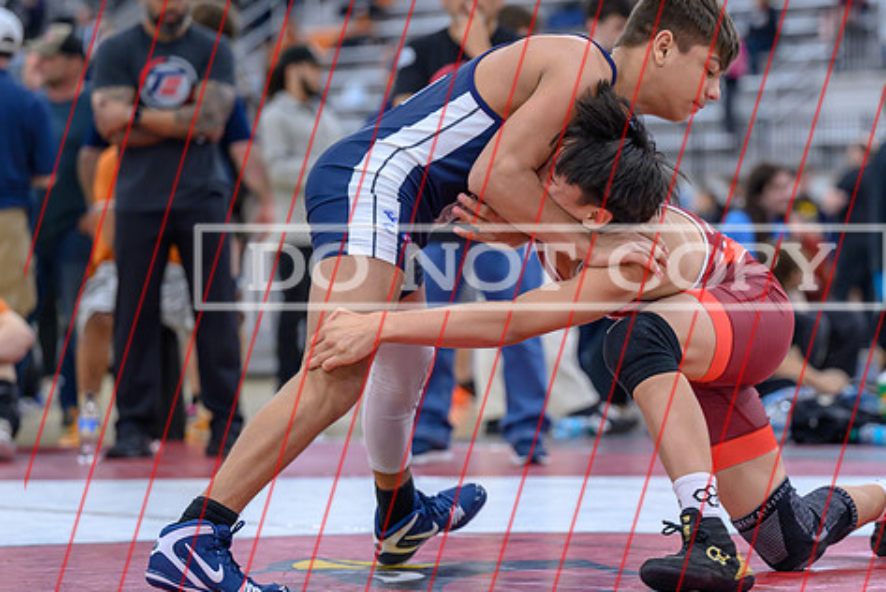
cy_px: 322
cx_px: 611
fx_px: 4162
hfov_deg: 12.1
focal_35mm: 169
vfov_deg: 8.1
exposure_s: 1/640
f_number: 2.8
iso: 1400
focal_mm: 103
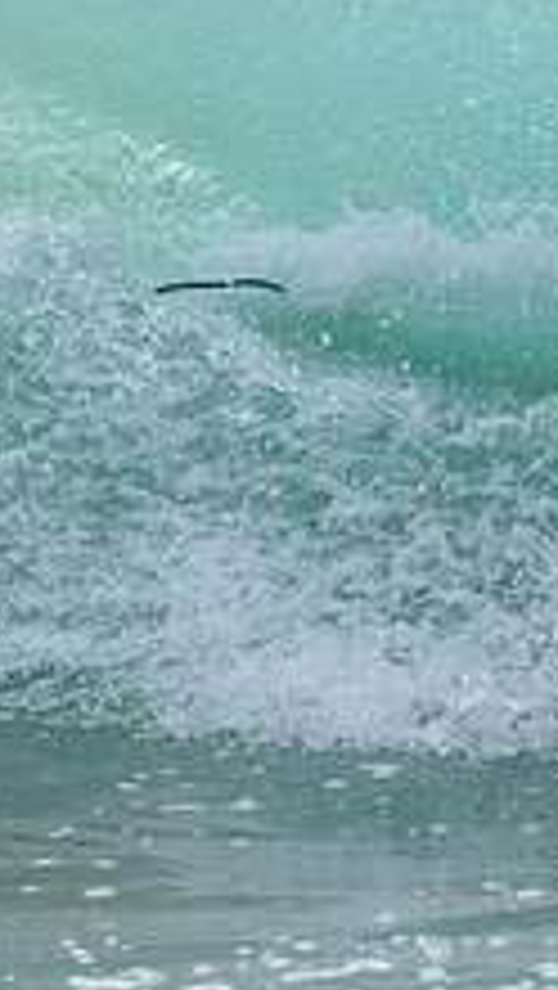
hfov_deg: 0.6
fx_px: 56230
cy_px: 87
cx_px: -383
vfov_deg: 1.0
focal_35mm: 2141
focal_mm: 610
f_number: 11
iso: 1000
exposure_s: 1/2000
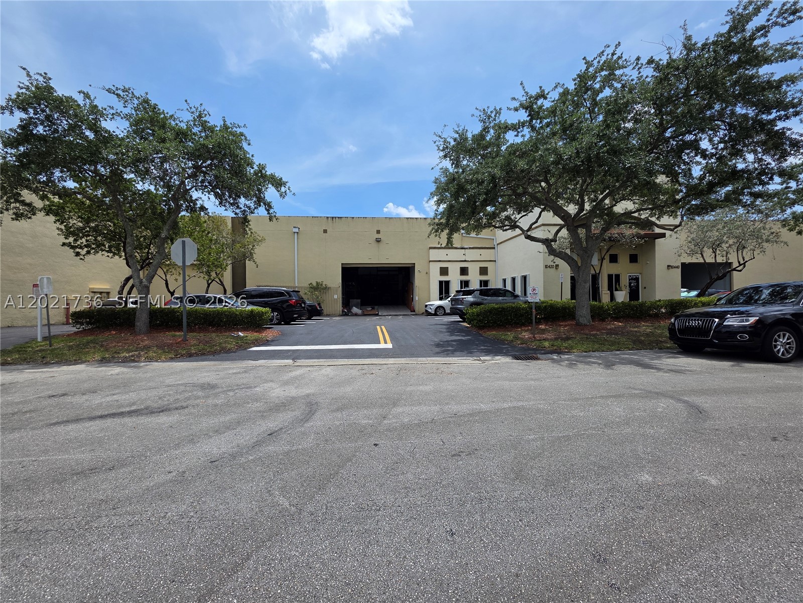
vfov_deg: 89.9
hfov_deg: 106.2
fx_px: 302
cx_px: 402
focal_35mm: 13
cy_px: 302
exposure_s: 1/2775
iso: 40
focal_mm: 2.2
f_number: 1.9
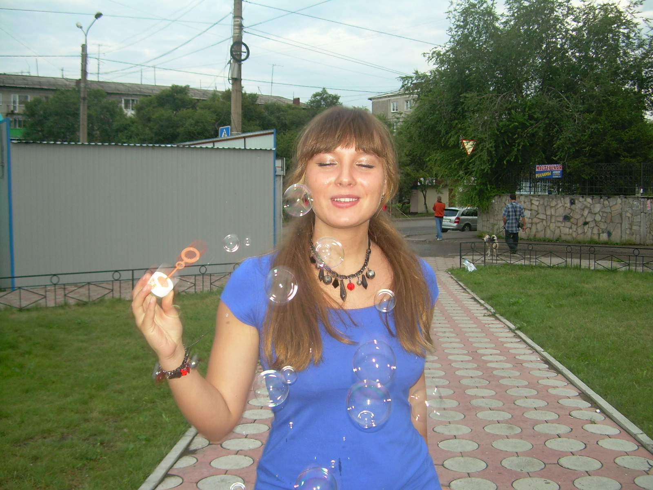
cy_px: 245
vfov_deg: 37.7
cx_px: 326
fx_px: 717
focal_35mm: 38
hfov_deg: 49.0
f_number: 2.8
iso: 65
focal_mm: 6.3
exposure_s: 1/60
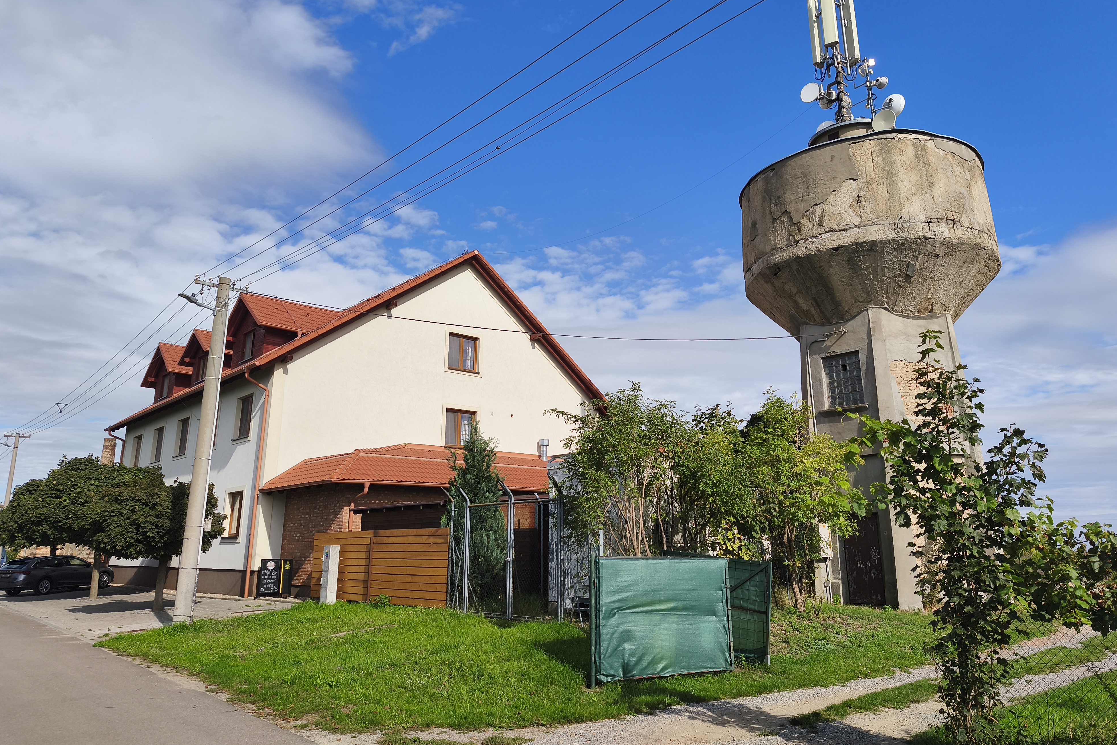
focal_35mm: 25
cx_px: 564
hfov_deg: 71.5
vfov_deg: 51.1
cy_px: 317
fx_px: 776
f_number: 1.65
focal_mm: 6.18
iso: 50
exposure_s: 1/1289
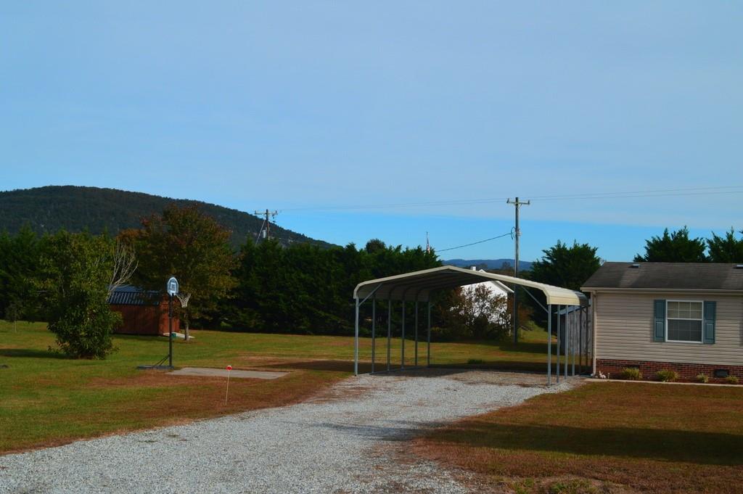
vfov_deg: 28.9
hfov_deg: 42.4
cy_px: 247
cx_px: 372
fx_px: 959
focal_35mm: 46
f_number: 10
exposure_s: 1/200
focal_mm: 31
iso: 400
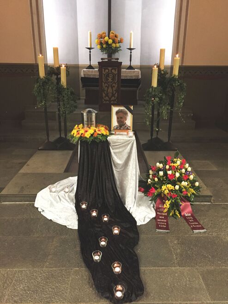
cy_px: 152
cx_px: 114
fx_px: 255
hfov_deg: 48.2
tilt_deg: -18.4
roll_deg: -0.7
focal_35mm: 29
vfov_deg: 61.7
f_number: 2.2
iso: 320
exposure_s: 1/33
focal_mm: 4.15
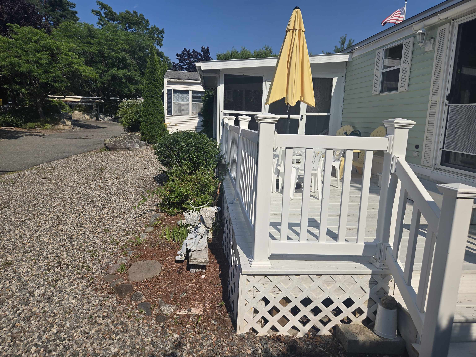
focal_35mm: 23
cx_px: 238
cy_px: 178
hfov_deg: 73.9
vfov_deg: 58.9
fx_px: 316
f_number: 1.8
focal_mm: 5.4
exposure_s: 1/3512
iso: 25
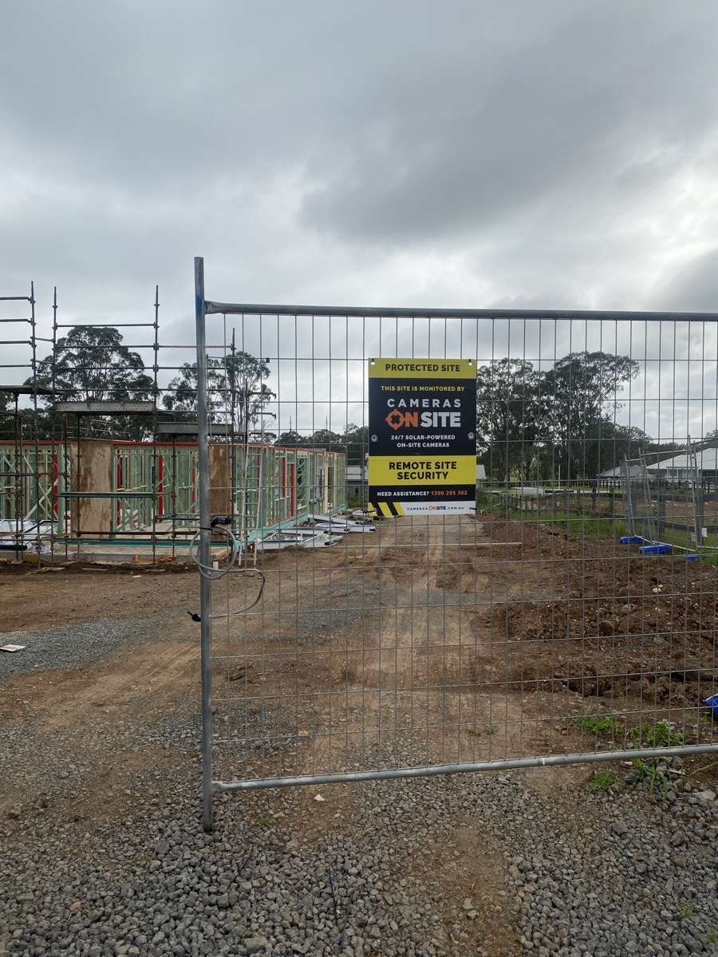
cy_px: 478
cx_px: 359
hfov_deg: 53.1
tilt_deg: -1.4
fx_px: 719
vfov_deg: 67.3
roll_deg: -0.4
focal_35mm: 26
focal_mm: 4.25
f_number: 1.8
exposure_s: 1/3846
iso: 32
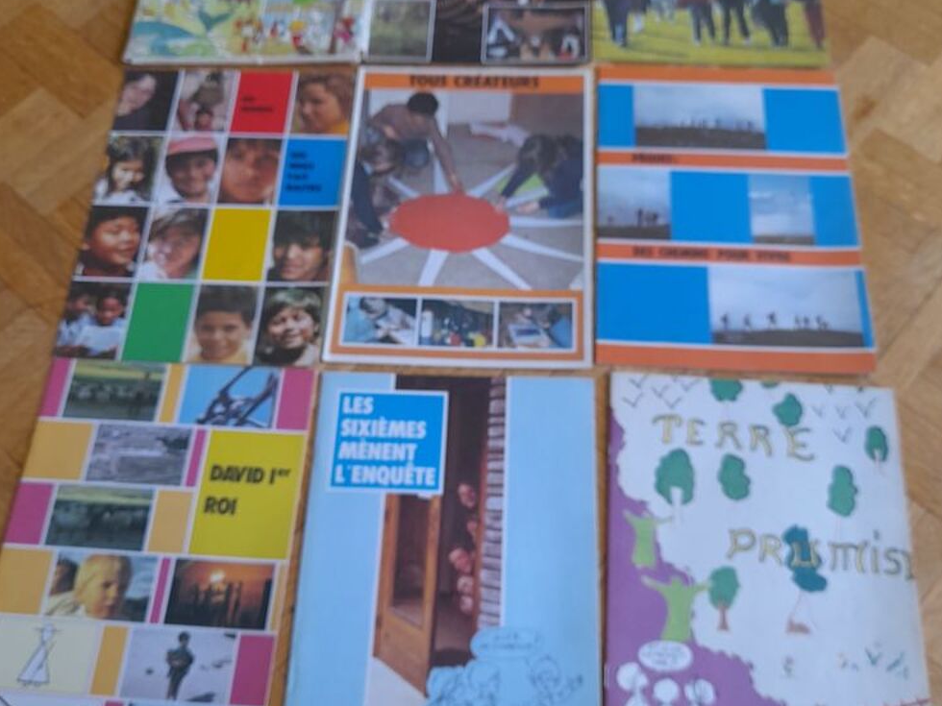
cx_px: 476
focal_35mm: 34
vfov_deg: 41.8
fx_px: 925
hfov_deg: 54.0
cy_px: 370
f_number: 2
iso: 64
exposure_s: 1/50
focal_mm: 4.6
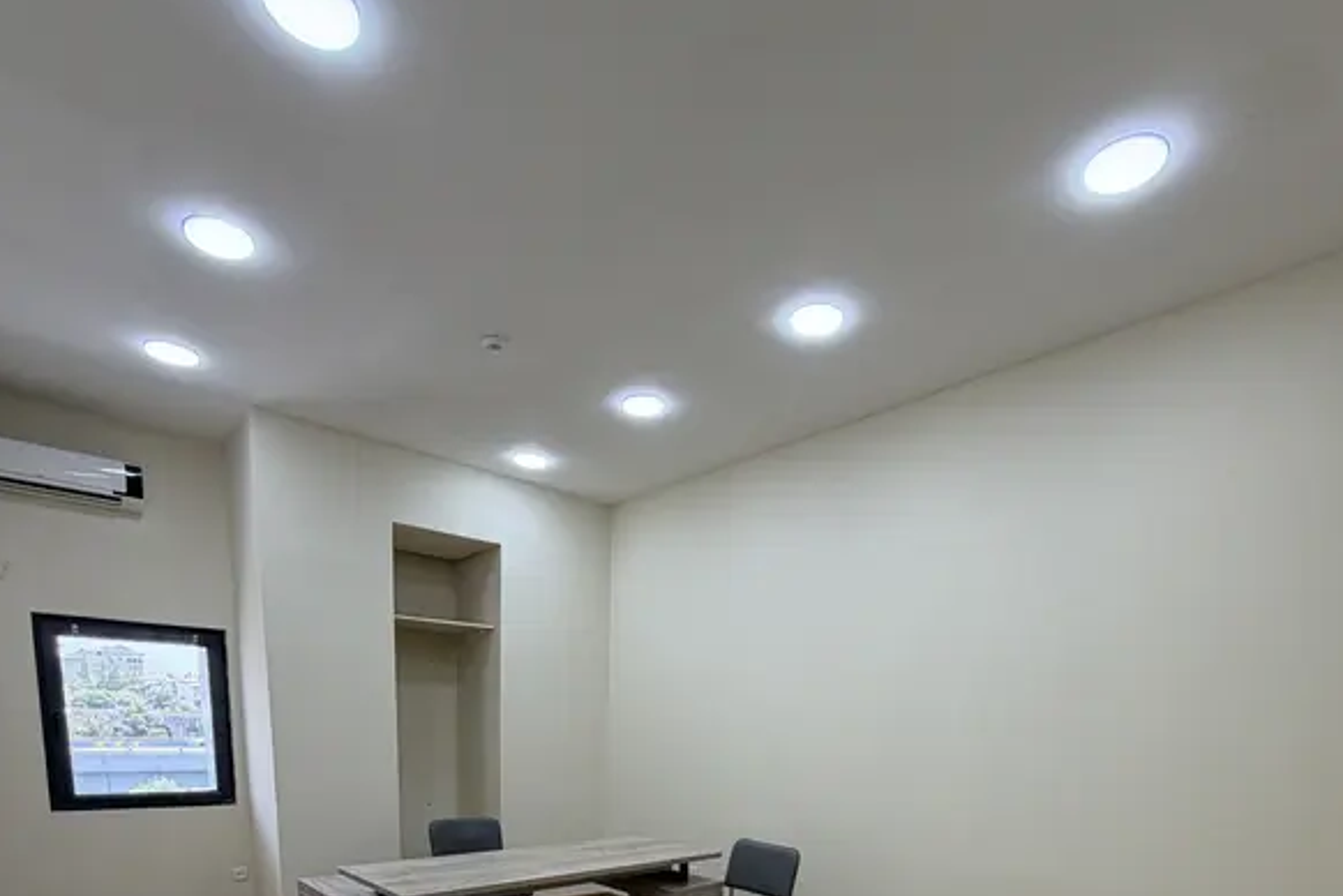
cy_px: 848
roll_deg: -1.8
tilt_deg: -8.3
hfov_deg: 84.0
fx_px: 746
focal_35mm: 20
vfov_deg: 52.3
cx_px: 683
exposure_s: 1/100
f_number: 2.2
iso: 80
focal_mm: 2.22
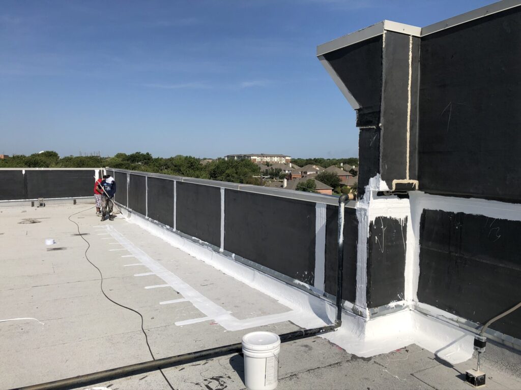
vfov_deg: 49.7
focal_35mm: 28
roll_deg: -0.3
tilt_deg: -3.3
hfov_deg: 63.4
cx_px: 260
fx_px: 421
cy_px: 195
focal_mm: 4
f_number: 1.8
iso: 25
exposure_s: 1/4367
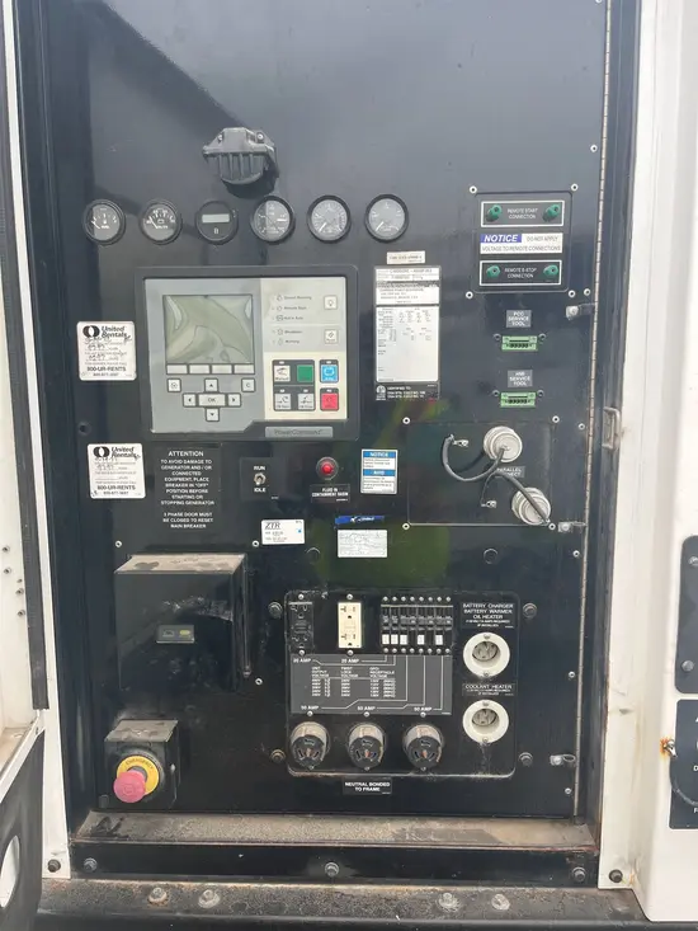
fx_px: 699
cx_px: 349
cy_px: 466
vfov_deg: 67.3
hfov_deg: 53.1
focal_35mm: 26
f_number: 1.6
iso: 40
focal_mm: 5.1
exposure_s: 1/288
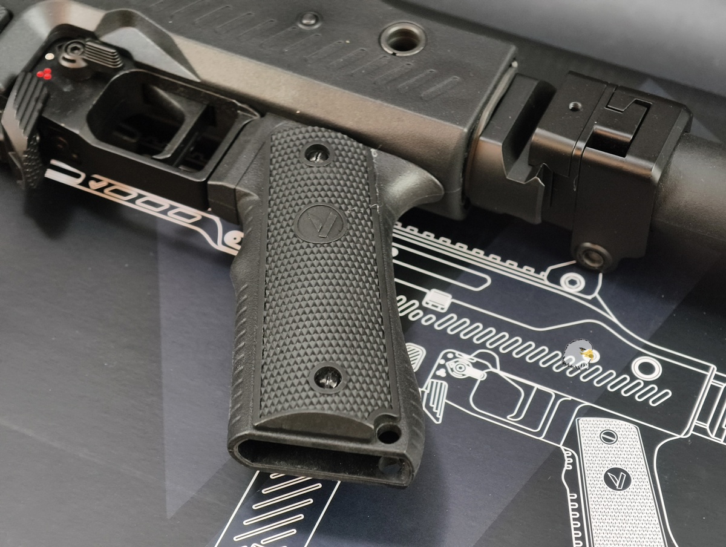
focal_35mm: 85
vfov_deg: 17.4
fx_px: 1786
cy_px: 274
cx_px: 363
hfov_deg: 23.0
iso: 828
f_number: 2.67
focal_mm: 22.48
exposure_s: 1/13.3
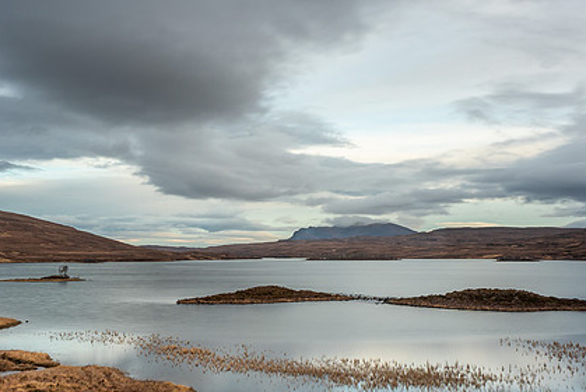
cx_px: 238
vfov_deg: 32.7
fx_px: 668
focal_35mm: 41
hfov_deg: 47.1
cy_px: 190
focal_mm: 14
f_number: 7.1
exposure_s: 5
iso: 200
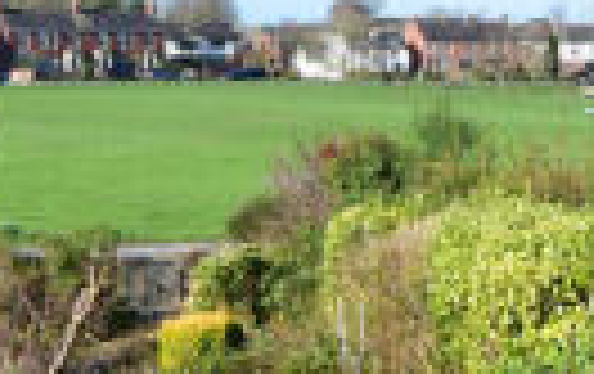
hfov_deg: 18.9
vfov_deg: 11.9
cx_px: 396
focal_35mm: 110
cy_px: 115
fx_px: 1784
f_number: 11
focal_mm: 20
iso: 400
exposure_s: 1/400
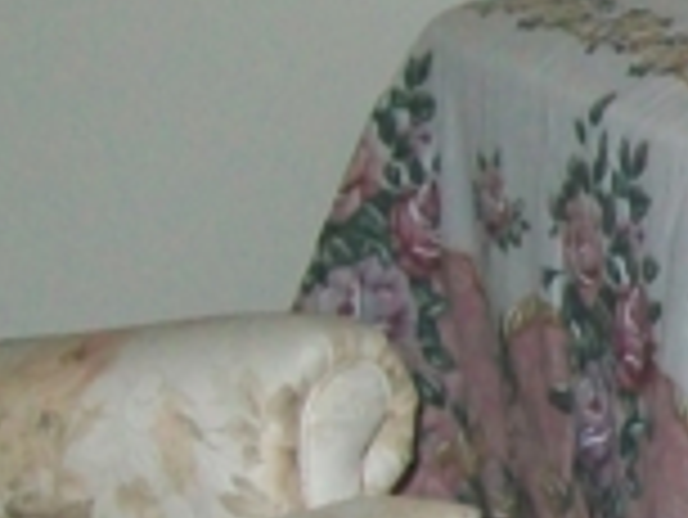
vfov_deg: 7.9
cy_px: 261
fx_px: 3739
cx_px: 1506
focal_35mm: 188
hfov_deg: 9.6
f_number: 2.7
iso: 160
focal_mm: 6
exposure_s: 1/500
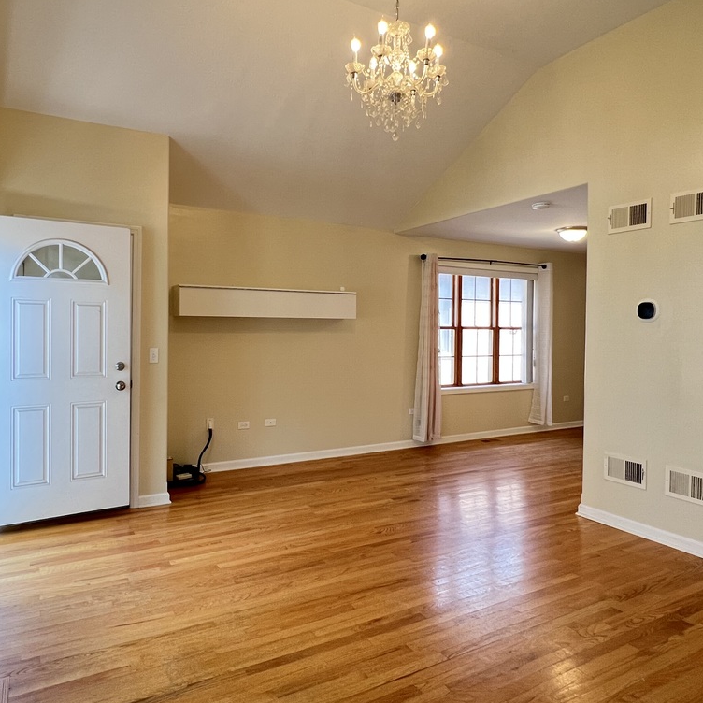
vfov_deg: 69.6
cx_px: 325
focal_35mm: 22
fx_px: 505
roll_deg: -0.5
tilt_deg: -0.2
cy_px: 331
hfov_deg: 69.5
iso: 200
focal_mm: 1.57
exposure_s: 1/60
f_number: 1.8
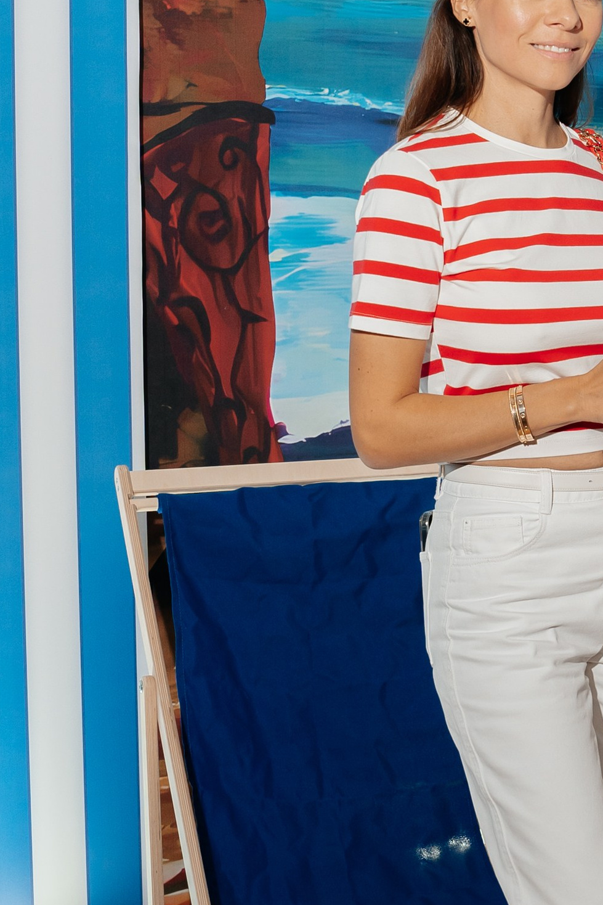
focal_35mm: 68
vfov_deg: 29.5
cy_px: 327
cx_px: 605
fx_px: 1708
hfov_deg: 19.4
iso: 500
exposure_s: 1/200
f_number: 4.5
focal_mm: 26
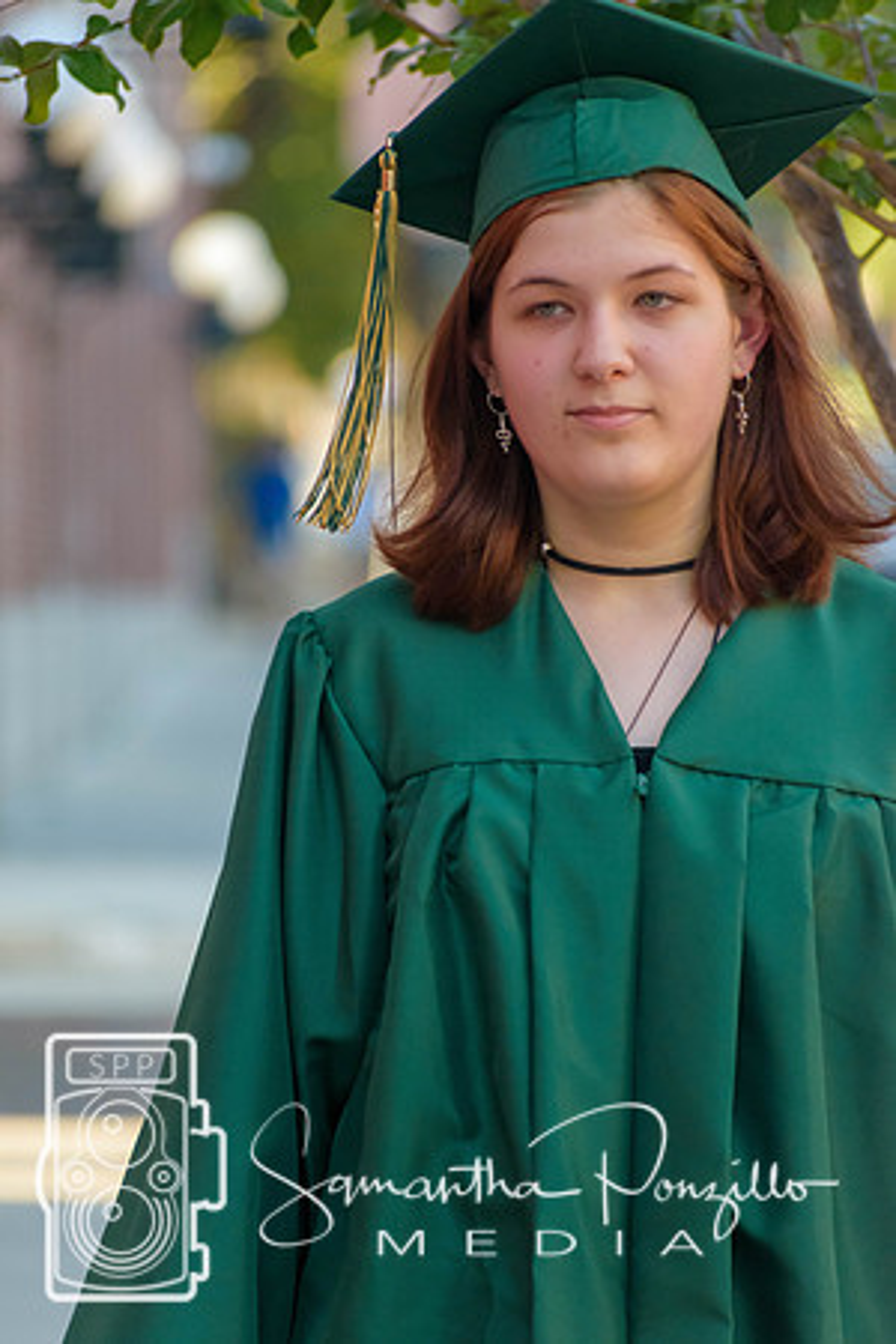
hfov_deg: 4.0
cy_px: 672
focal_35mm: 345
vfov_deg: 6.0
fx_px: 12879
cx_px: 448
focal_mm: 230
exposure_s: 1/500
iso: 1400
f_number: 5.6
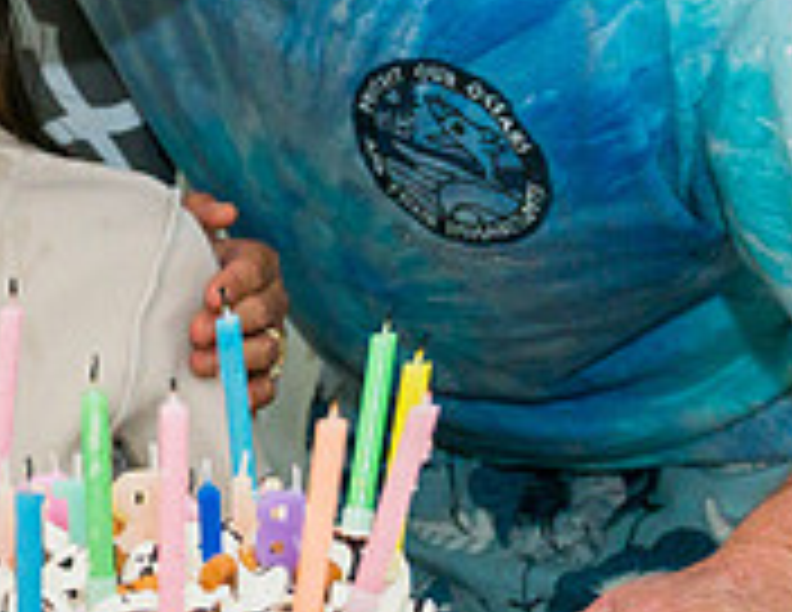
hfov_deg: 15.0
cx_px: -103
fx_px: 2915
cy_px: 169
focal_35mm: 126
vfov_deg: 12.0
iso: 6400
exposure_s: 1/250
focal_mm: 34
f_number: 4.5
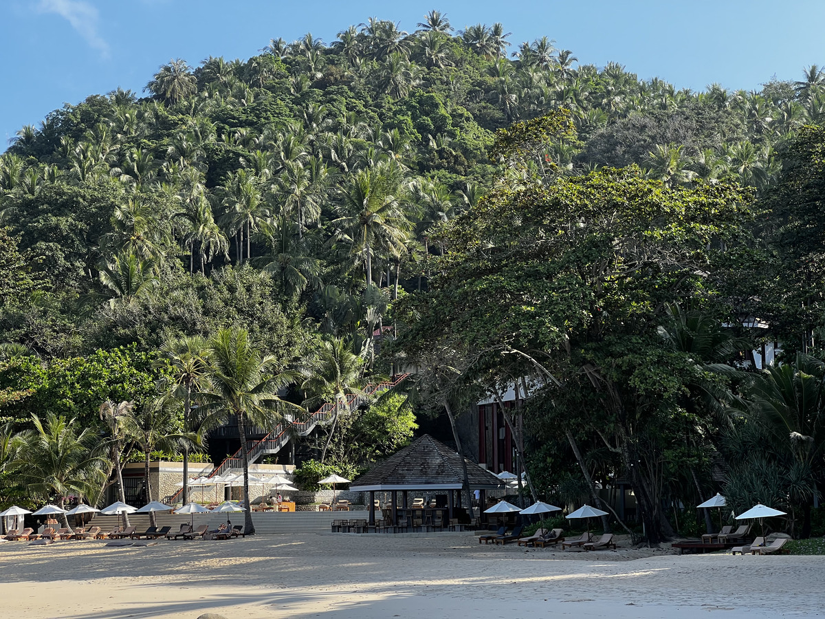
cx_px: 412
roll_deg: +0.1
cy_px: 310
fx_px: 1835
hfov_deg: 25.3
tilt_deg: +7.0
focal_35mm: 77
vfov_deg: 19.1
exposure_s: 1/401
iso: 32
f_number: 2.8
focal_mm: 9
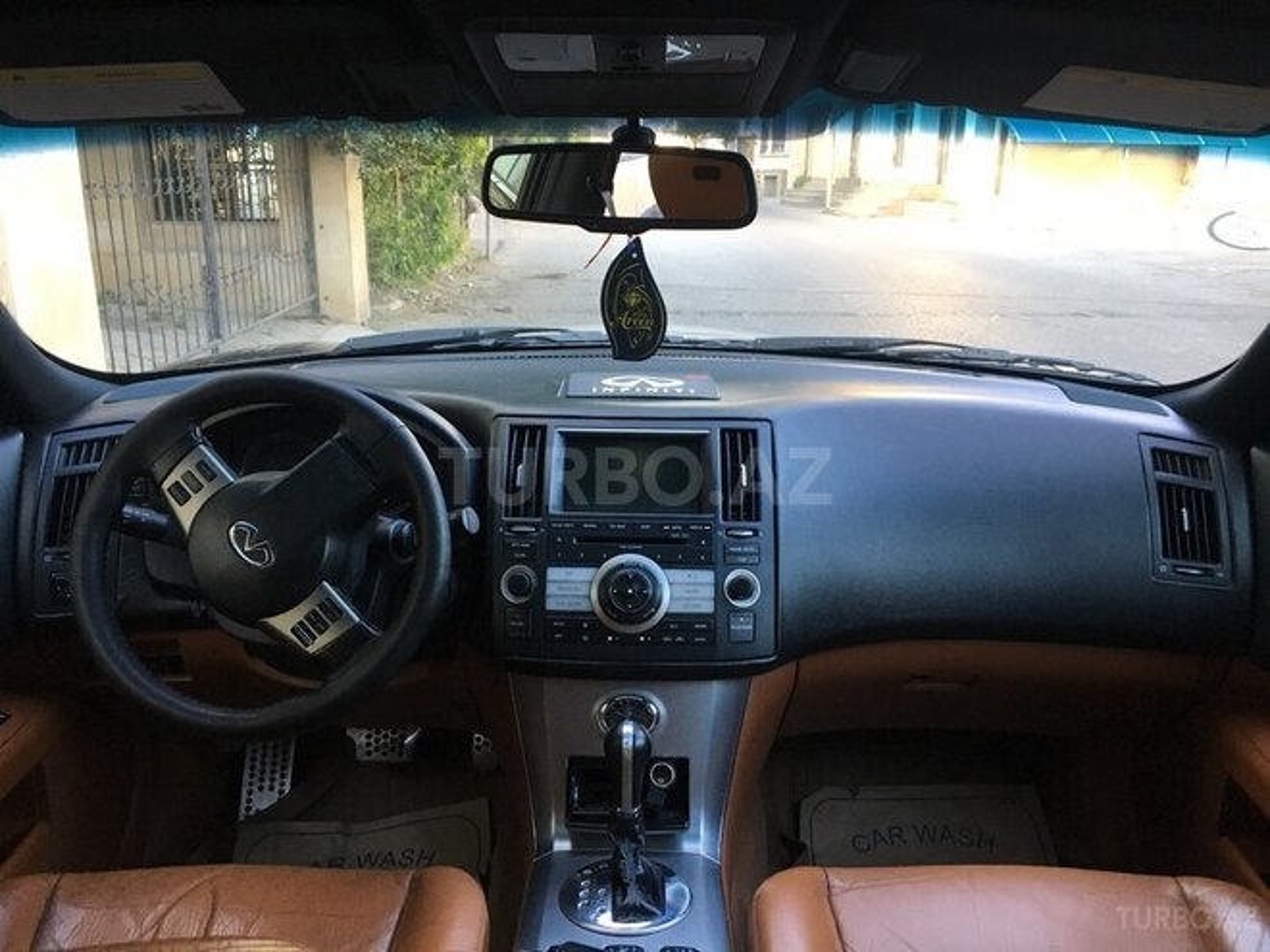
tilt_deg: -17.1
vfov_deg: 48.2
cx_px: 635
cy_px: 476
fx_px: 1064
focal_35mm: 29
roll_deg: -0.4
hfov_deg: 61.7
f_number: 2.2
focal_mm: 4.15
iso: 50
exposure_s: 1/33
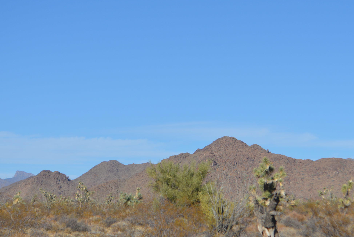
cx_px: 202
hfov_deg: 16.1
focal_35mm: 127
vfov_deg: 10.8
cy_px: 145
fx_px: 1248
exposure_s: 1/2000
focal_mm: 55
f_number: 7.1
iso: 400
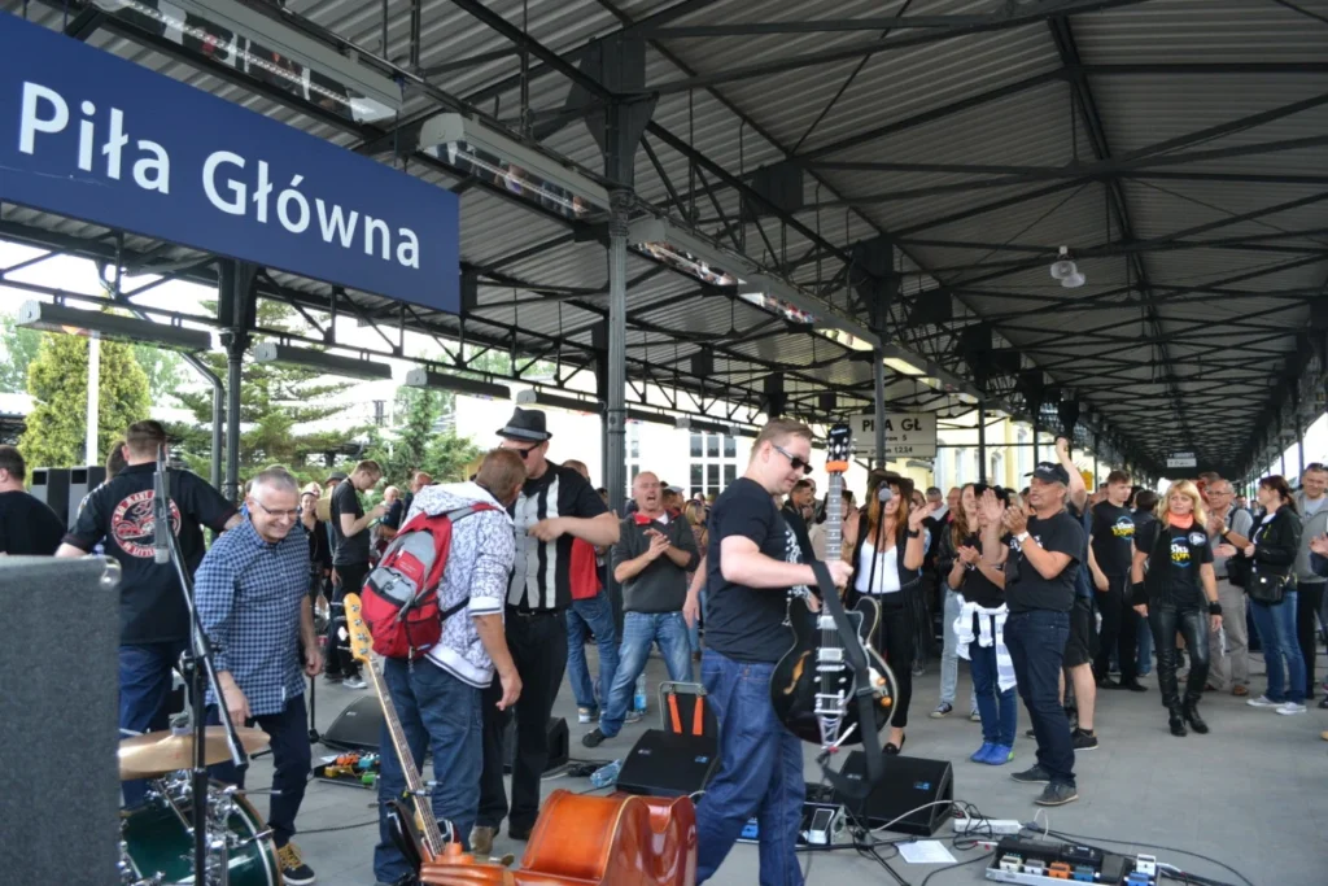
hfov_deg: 67.4
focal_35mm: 27
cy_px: 443
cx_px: 664
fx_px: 996
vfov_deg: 47.9
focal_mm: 18
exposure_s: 1/100
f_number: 5
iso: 400
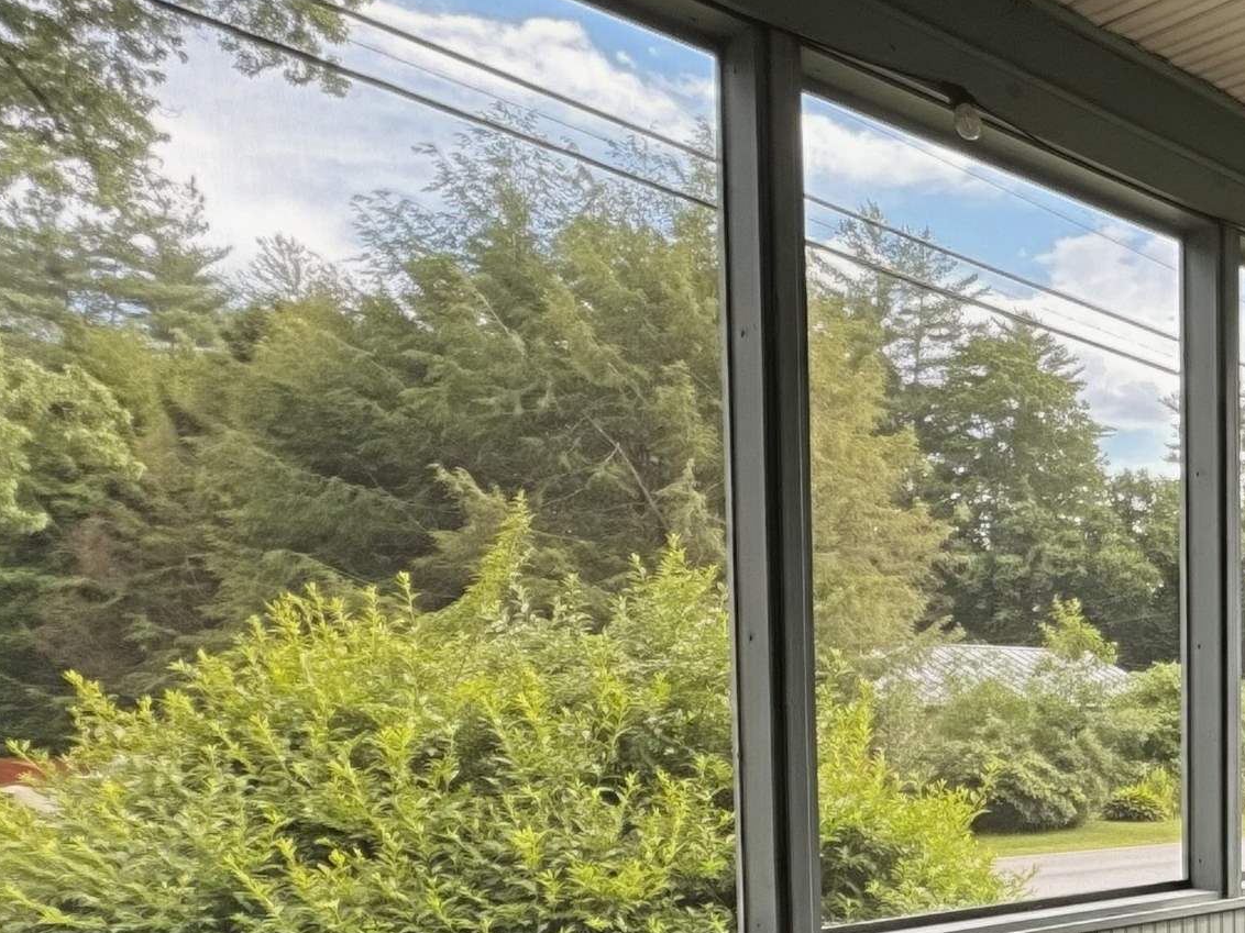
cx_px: 1419
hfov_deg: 38.8
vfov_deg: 35.9
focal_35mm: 38
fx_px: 1367
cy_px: 799
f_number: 2.2
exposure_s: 1/147
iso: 40
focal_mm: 2.22
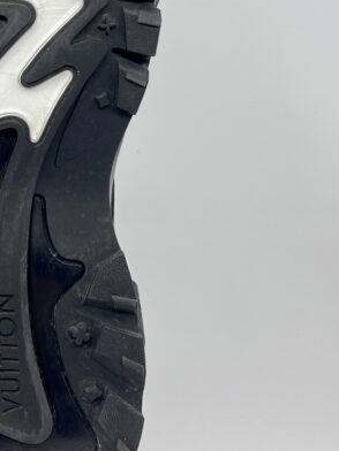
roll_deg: -0.6
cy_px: 90
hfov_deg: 21.0
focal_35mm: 68
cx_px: 18
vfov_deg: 28.0
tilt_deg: -16.1
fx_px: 888
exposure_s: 1/104
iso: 32
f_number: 1.5
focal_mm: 5.7
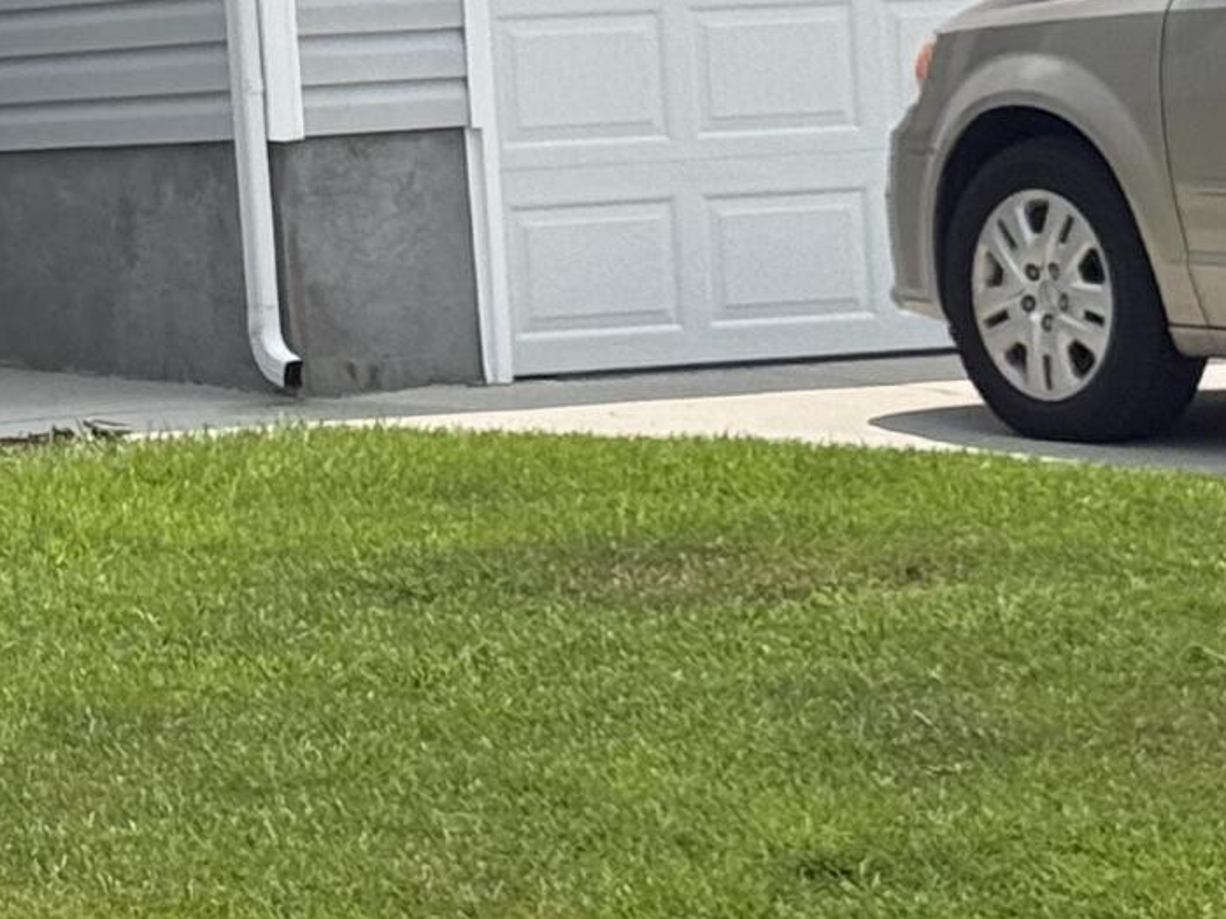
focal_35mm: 206
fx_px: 7295
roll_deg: +3.0
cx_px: -1189
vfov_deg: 7.2
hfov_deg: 9.1
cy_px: -165
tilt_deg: +3.0
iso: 80
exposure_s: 1/6536
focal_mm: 6.76
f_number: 1.78
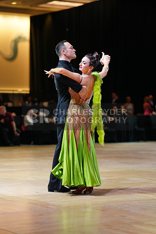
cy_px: 117
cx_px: 78
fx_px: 721
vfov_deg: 18.4
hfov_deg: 12.3
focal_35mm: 111
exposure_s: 1/500
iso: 2000
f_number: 2.8
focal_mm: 111
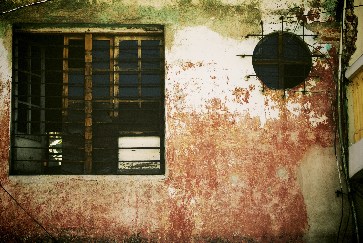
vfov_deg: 10.8
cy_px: 122
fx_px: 1287
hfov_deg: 16.1
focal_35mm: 128
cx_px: 182
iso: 100
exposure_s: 1/160
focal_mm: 85
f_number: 5.6
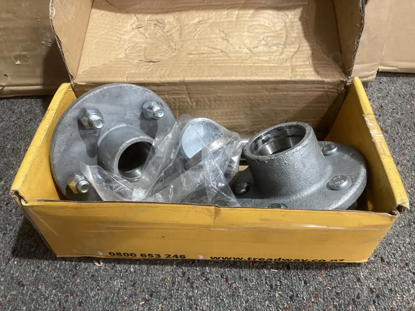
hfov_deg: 63.4
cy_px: 156
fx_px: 336
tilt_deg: -48.2
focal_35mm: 28
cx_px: 208
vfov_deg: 49.7
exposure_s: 1/50
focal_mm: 3.99
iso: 200
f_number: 1.8
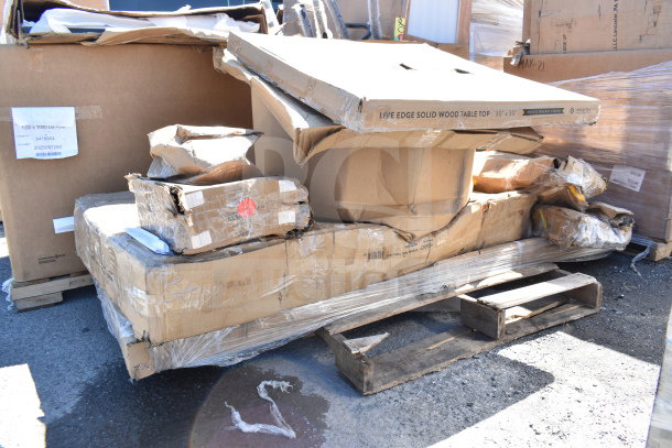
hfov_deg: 67.4
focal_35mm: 27
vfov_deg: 48.0
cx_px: 336
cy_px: 224
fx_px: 504
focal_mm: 18
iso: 200
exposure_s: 1/125
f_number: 5.6
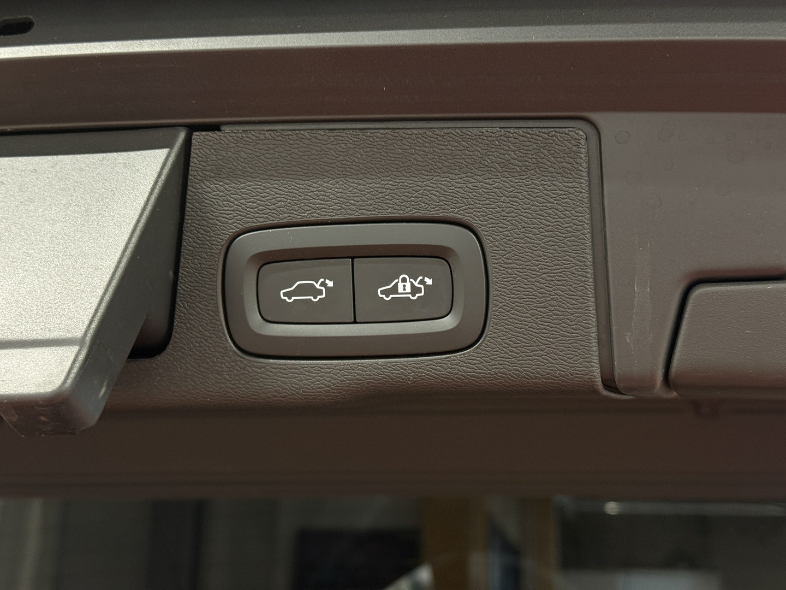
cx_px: 393
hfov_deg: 39.7
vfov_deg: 30.3
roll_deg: -1.1
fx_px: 1090
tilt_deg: +16.3
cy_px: 295
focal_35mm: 48
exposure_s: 1/60
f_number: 1.78
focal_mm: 6.76
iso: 250
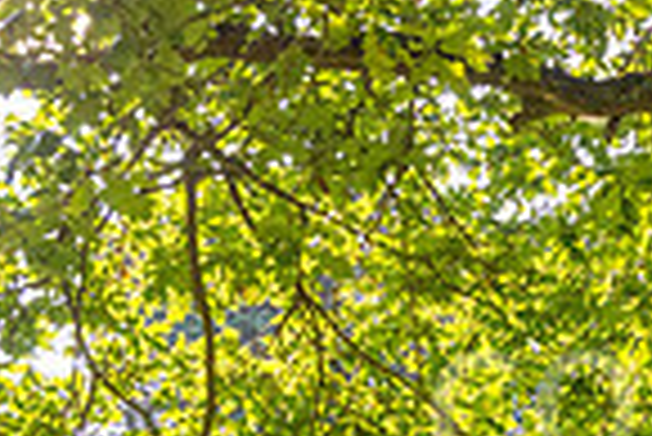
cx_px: 1021
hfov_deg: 13.0
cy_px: 681
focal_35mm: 148
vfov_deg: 9.0
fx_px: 2683
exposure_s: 1/400
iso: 500
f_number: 8
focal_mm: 37
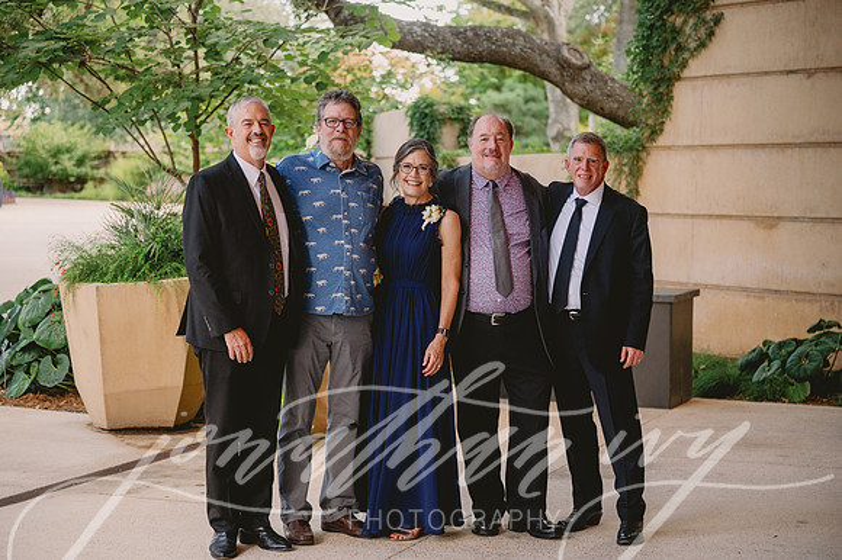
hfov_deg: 28.9
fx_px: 1636
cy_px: 280
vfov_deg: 19.4
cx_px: 421
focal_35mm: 70
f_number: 2.8
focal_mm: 70
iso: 1250
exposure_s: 1/800
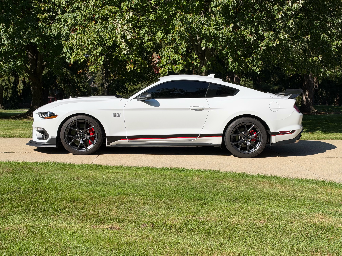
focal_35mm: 48
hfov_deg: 39.7
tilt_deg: -5.5
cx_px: 171
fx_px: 474
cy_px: 128
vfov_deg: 30.3
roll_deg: -1.7
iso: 64
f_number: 1.8
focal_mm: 6.93
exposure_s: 1/5319
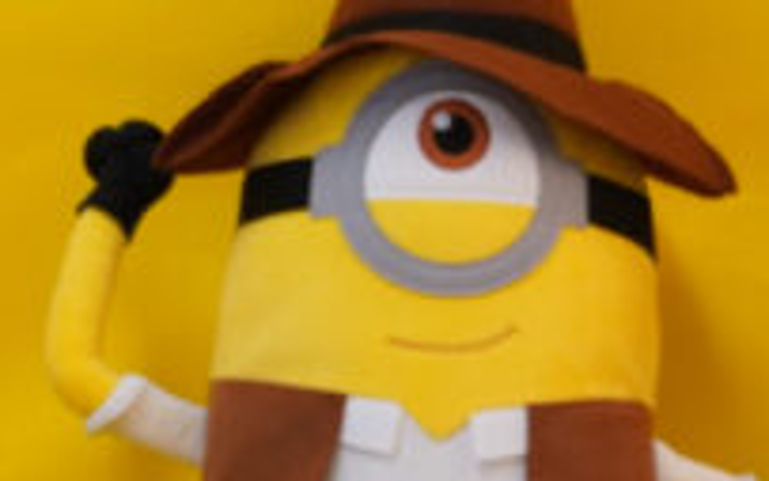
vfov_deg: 9.6
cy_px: 667
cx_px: 481
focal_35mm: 133
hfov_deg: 15.7
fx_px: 2787
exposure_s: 1/50
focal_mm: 23
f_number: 4.5
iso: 250
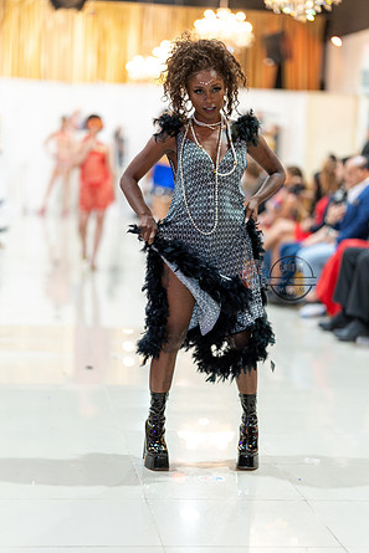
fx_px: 1321
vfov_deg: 23.6
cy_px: 278
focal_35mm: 86
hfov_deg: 15.9
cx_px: 185
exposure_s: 1/160
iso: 400
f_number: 1.4
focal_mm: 85
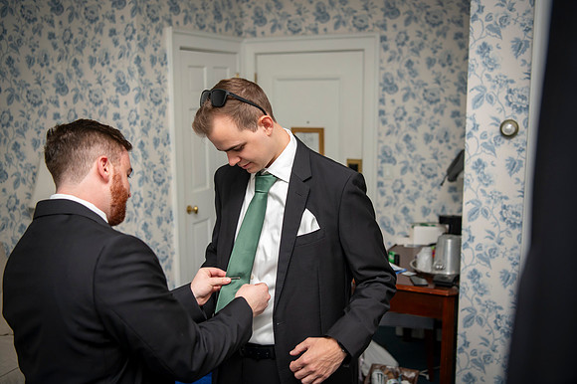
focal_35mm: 38
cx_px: 288
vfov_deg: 34.9
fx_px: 611
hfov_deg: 50.5
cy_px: 192
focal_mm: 38
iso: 800
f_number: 2.8
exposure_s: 1/100
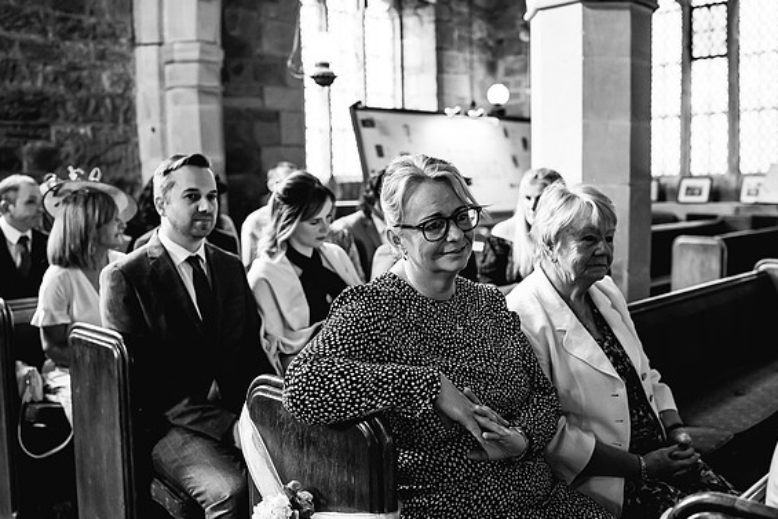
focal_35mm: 37
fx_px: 800
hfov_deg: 51.9
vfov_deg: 36.0
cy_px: 254
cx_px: 391
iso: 2500
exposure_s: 1/250
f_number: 2.8
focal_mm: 35
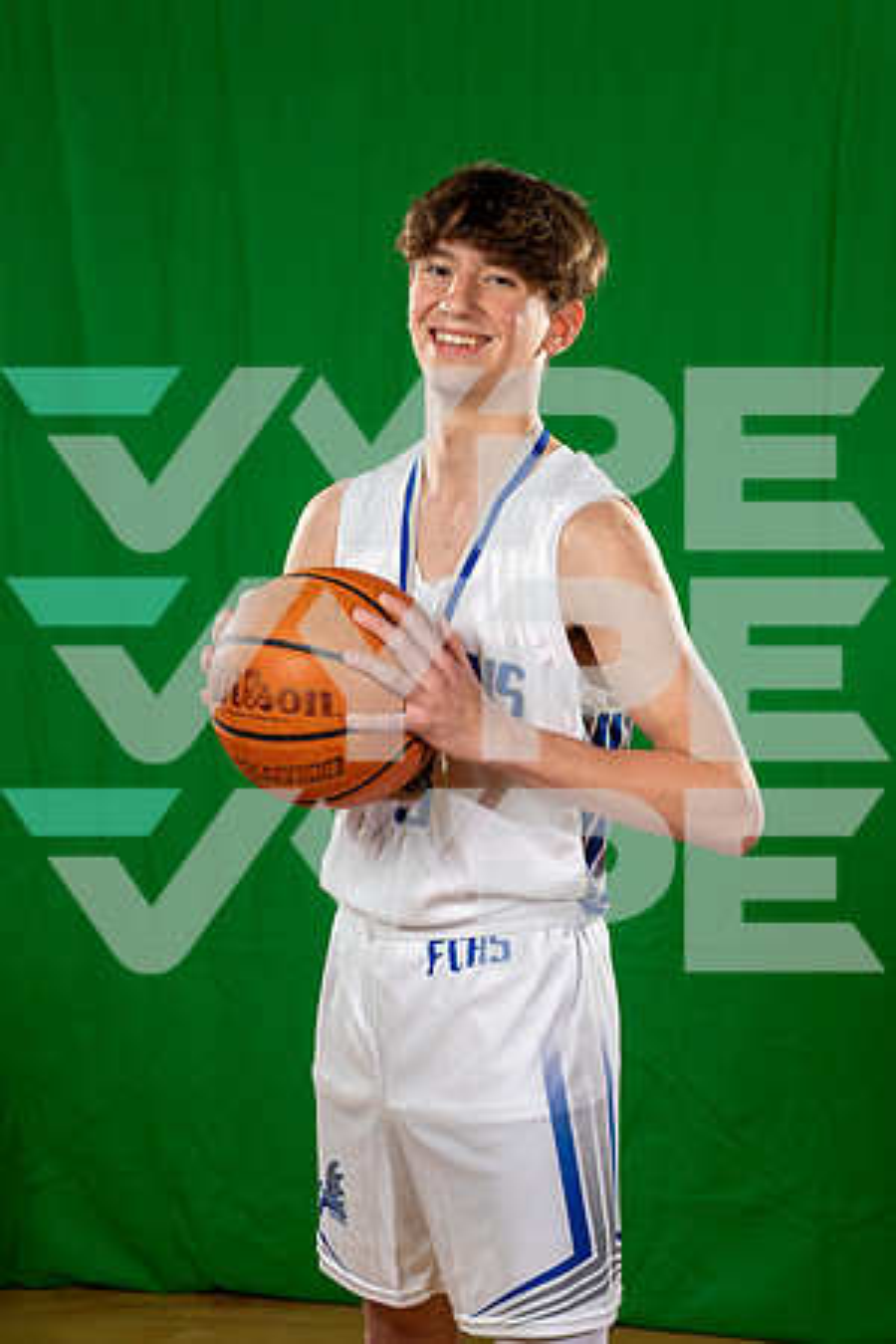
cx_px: 448
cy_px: 672
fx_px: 2538
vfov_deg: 29.7
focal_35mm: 68
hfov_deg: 20.0
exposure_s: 1/250
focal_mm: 68
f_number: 8
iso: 250
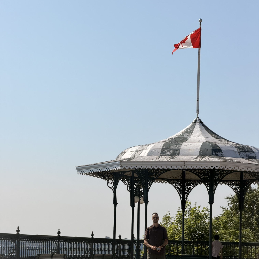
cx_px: 128
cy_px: 141
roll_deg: -1.7
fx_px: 1007
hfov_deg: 14.7
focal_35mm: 119
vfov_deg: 14.6
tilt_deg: +6.5
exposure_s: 1/985
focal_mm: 16.89
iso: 25
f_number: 2.8
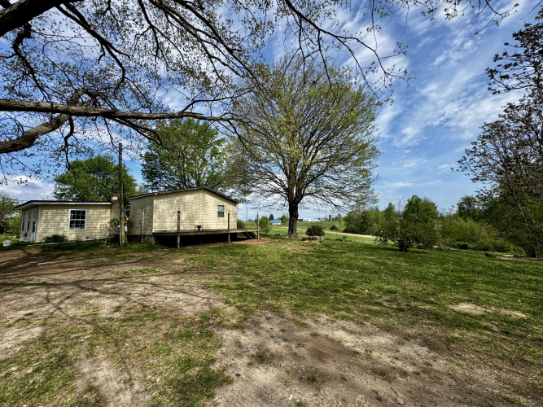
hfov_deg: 102.1
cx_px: 272
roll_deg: +1.0
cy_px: 204
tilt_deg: +5.9
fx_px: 220
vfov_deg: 85.7
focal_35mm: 14
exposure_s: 1/1709
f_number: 2.2
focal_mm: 2.22
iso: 50
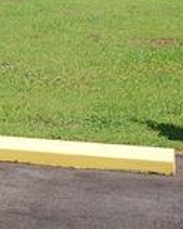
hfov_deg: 4.8
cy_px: -74
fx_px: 2175
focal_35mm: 321
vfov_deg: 6.0
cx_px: -156
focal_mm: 55
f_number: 11
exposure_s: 1/320
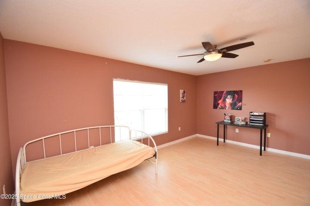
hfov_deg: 100.4
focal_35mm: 15
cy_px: 103
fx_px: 129
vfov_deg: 77.3
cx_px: 155
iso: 800
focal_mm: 10
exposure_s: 1/100
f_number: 5
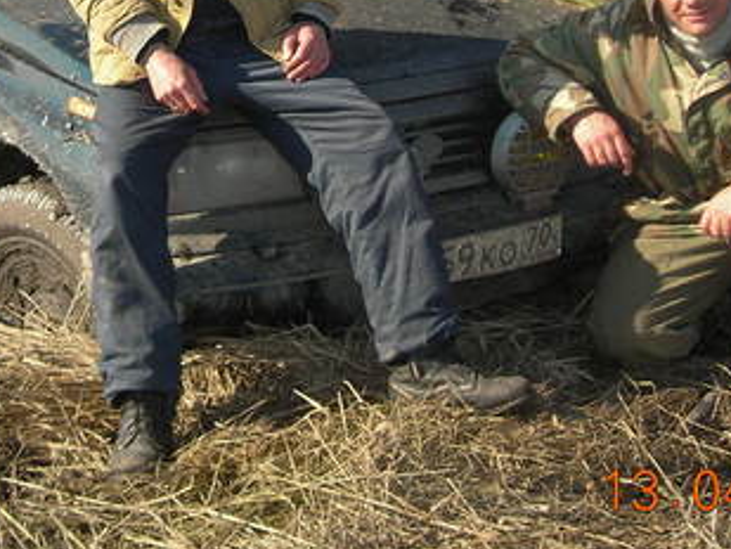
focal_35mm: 86
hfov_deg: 22.6
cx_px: 192
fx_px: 1817
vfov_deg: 16.8
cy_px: -1
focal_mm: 6.3
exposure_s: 1/548
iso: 70
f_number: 3.2
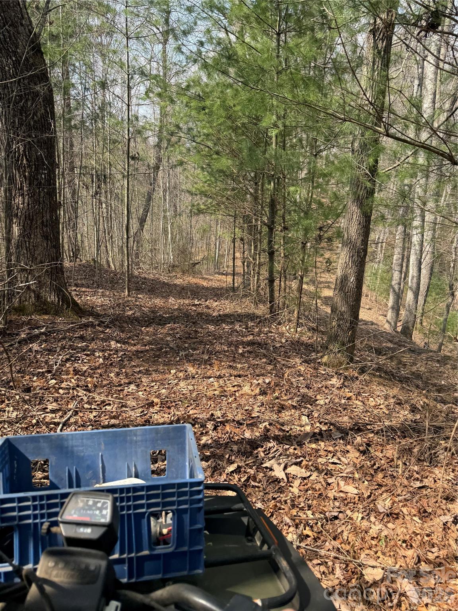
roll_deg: -4.5
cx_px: 229
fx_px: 423
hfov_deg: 56.8
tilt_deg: -12.9
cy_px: 306
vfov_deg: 71.6
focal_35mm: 24
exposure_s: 1/1285
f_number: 1.78
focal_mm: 6.76
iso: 80
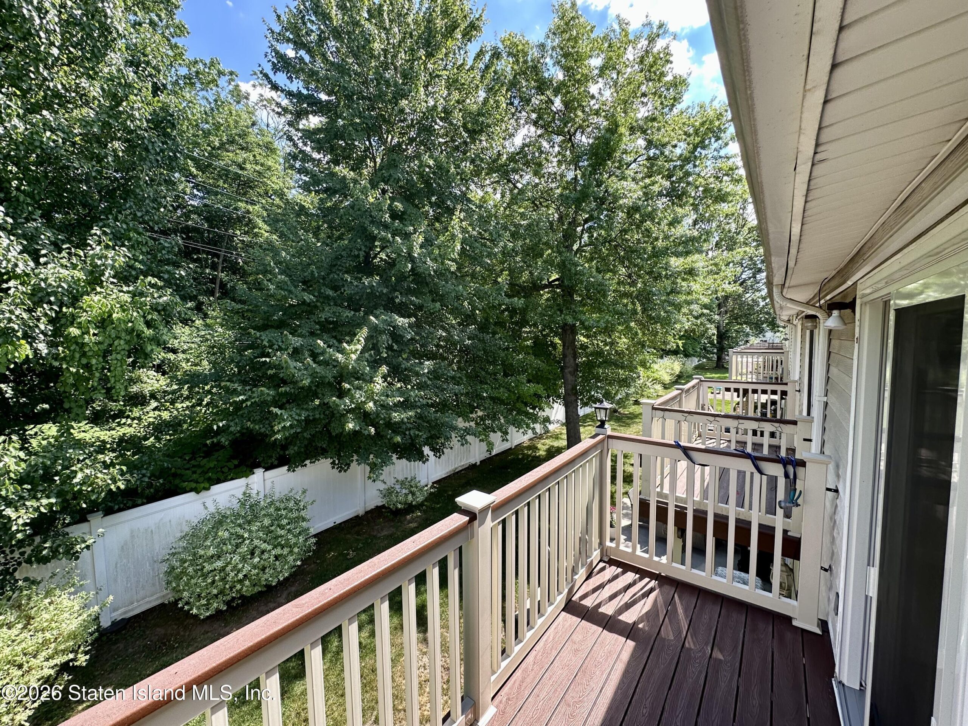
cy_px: 363
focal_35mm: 14
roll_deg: +0.1
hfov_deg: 102.1
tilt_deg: -5.1
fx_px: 391
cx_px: 484
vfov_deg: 85.7
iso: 40
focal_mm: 2.22
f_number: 2.2
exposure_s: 1/226
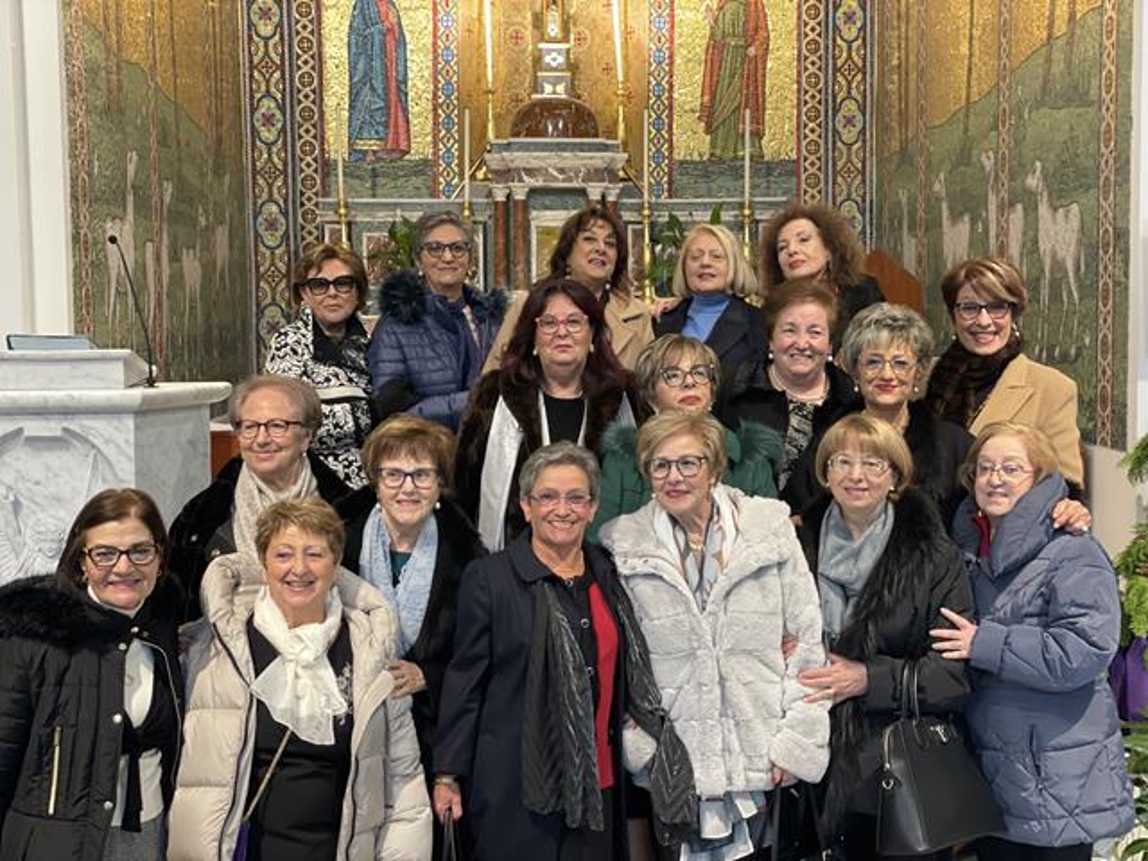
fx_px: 1725
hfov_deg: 36.8
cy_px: 430
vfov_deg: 28.0
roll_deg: +0.4
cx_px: 574
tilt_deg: -3.9
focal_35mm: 52
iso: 200
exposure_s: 1/33
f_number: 2
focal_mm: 6
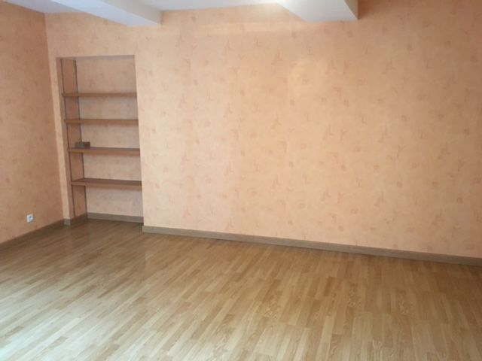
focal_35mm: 29
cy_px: 180
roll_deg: +0.6
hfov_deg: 61.7
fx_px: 404
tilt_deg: -7.8
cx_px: 241
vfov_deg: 48.2
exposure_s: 1/17
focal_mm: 4.15
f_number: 2.2
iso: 250
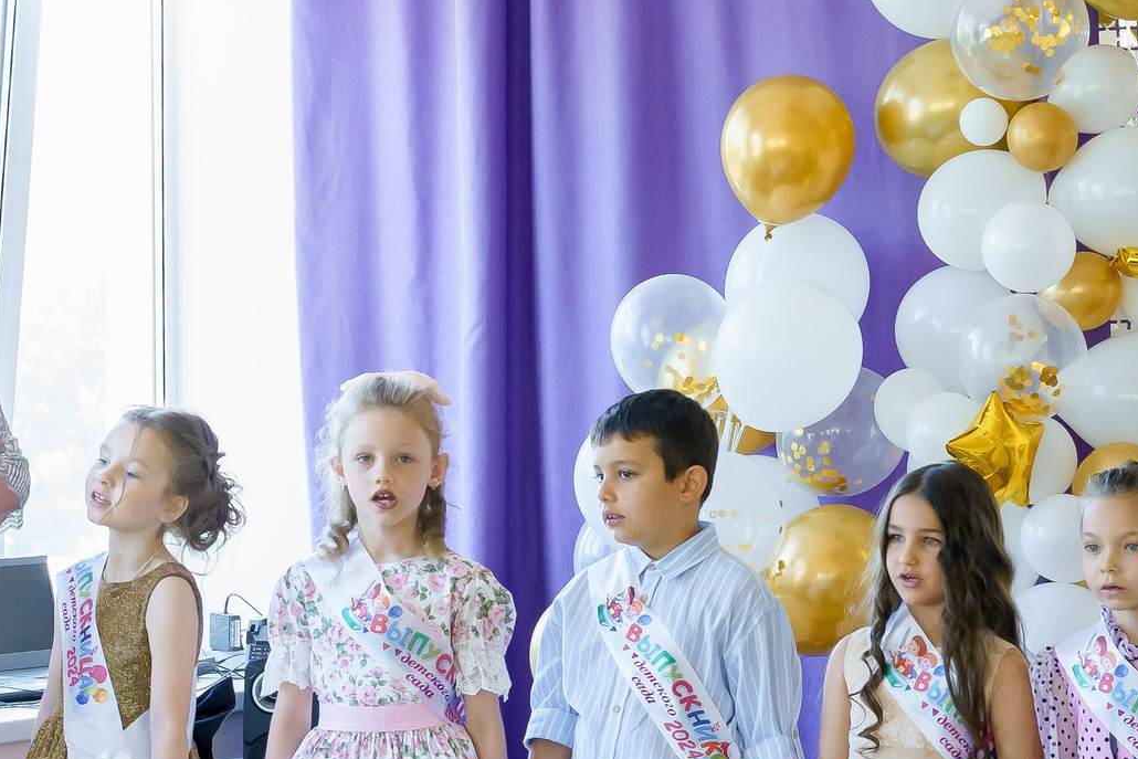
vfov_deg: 10.2
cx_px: 691
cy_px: 702
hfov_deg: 15.3
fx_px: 4236
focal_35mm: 134
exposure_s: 1/160
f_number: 5
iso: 2500
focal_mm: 49
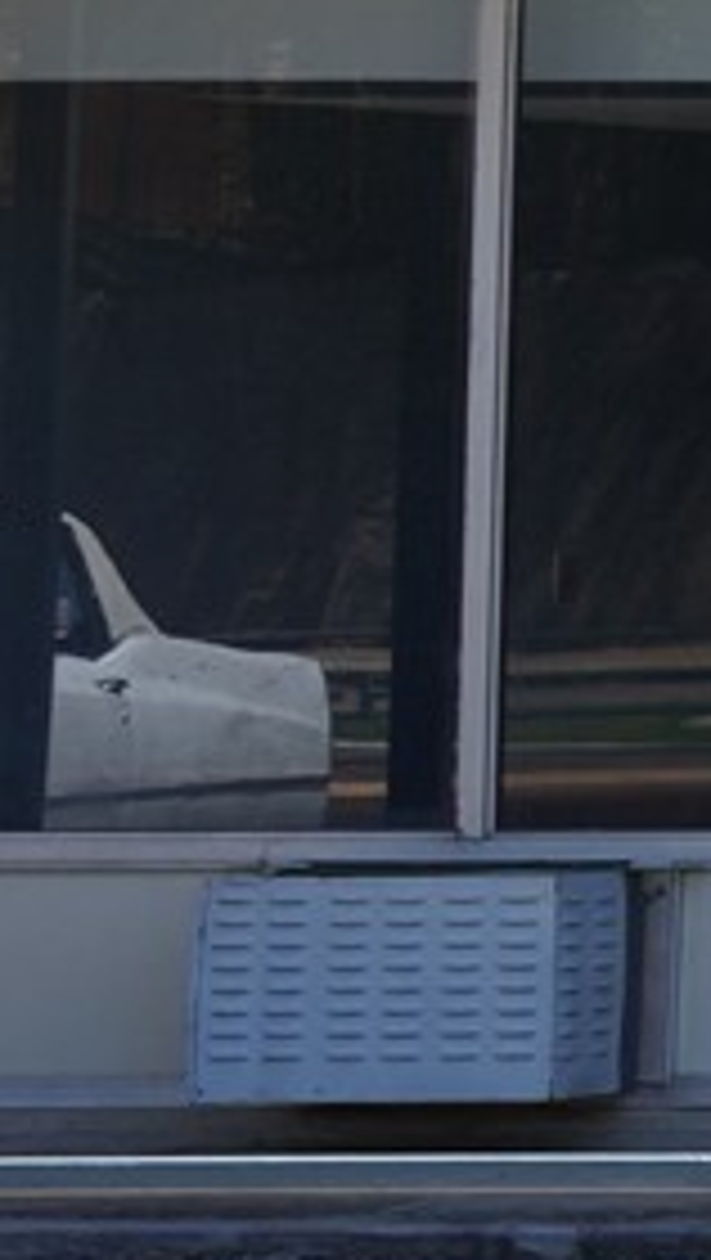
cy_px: 40
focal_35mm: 217
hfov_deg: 4.4
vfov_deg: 9.9
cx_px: 4136
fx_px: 7256
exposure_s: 1/100
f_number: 9
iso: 100
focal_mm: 29
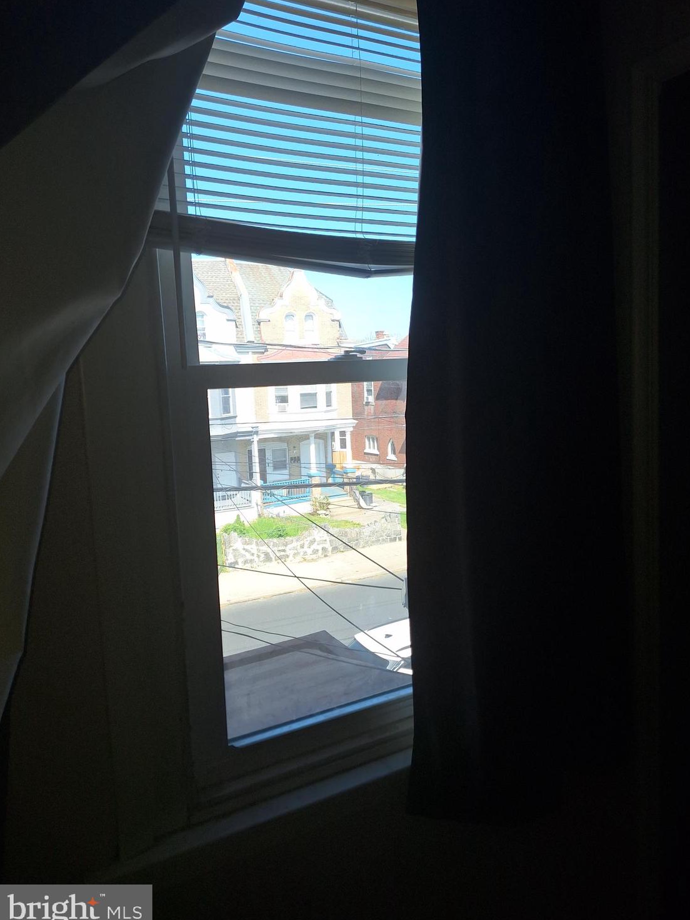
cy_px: 456
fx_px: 638
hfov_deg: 56.8
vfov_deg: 71.6
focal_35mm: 24
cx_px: 356
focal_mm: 5.54
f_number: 1.8
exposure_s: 1/718
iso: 25
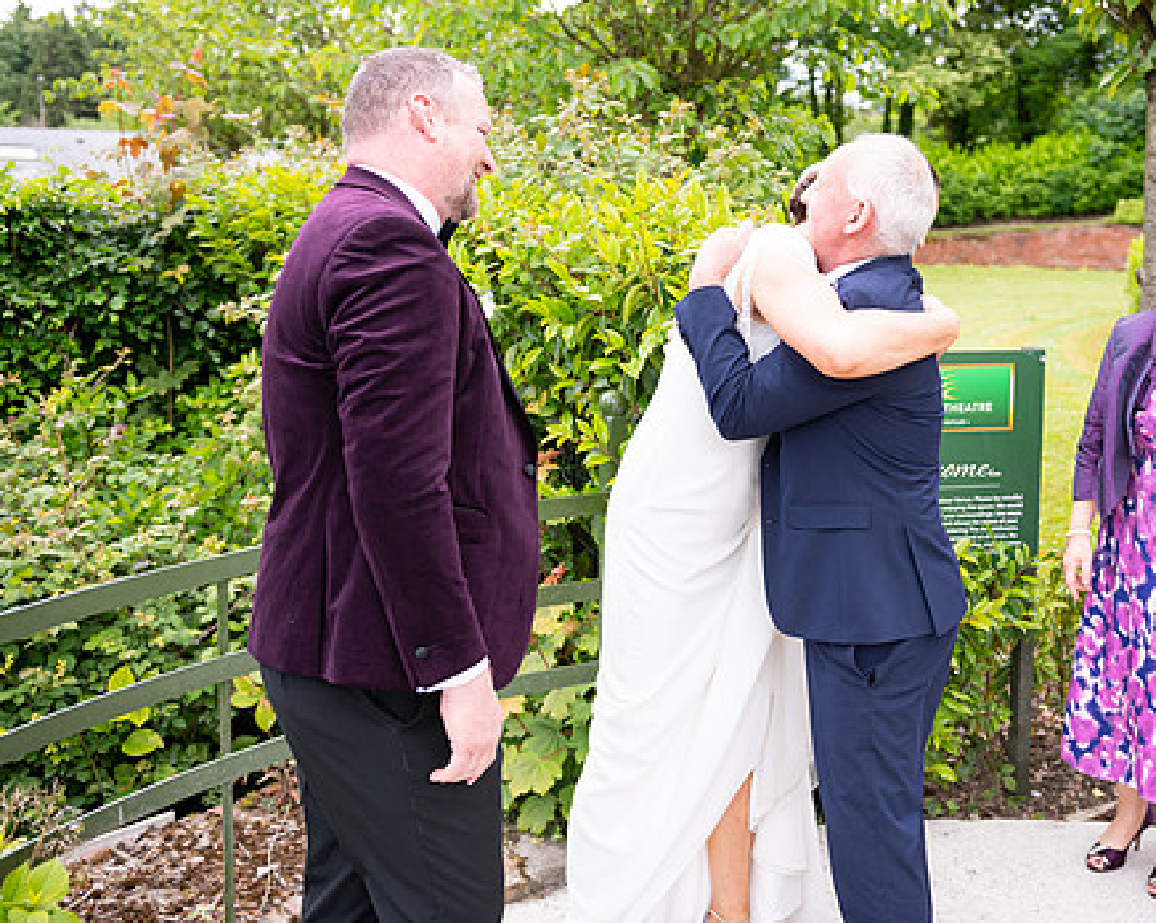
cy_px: 415
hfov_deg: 45.4
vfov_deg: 37.3
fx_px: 1367
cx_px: 732
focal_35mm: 40
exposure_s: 1/1000
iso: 250
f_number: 3.5
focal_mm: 32
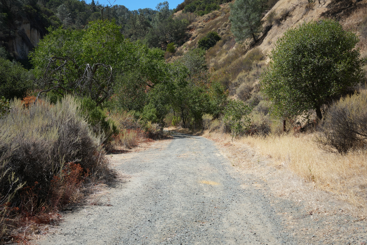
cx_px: 184
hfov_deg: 39.6
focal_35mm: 50
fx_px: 510
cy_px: 122
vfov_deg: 27.0
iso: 320
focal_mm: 50
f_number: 4.5
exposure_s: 1/2000
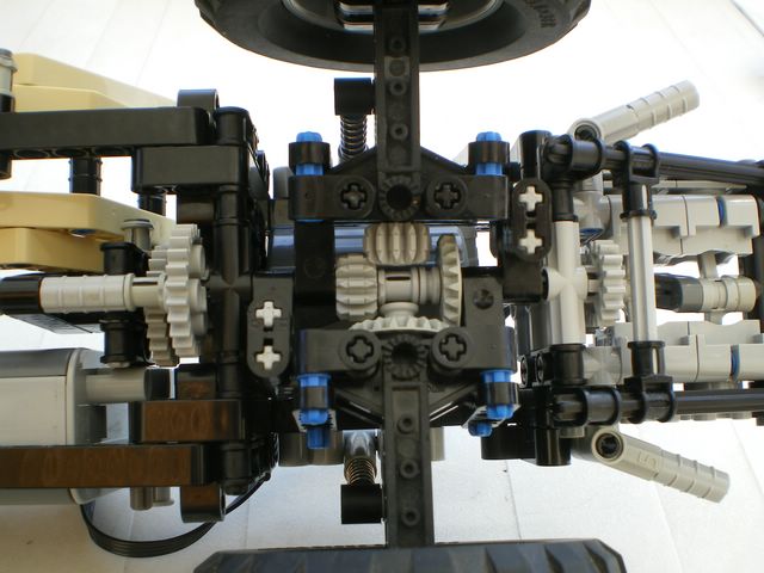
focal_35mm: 38
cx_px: 382
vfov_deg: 37.7
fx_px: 839
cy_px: 286
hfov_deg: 49.0
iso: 64
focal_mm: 6.3
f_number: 4.6
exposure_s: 1/100
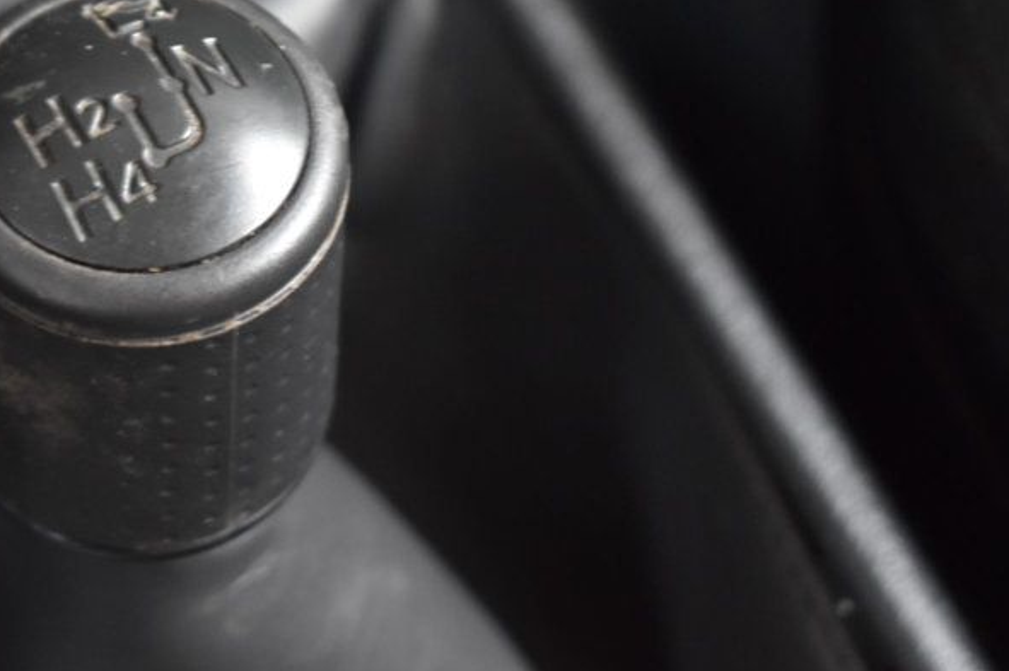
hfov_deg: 15.8
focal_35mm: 130
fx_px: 3640
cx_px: 362
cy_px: 138
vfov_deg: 10.5
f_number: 5.6
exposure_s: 1/13
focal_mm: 50
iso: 1600
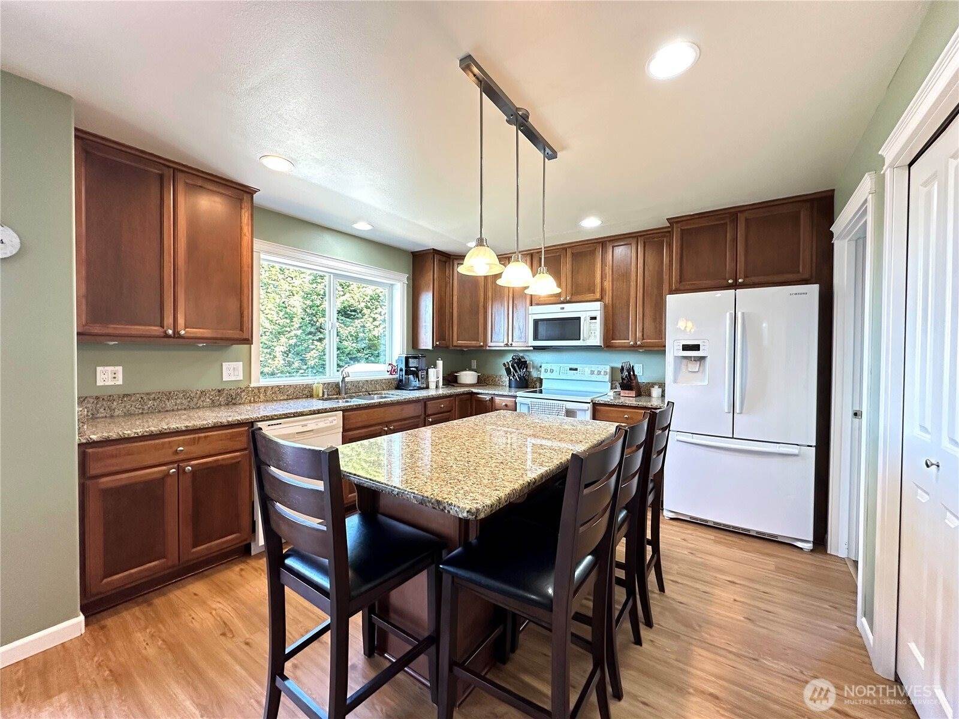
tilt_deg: -1.1
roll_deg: -0.4
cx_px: 480
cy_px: 360
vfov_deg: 85.7
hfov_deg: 102.1
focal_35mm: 14
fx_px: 388
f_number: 2.2
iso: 250
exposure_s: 1/60
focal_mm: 2.22
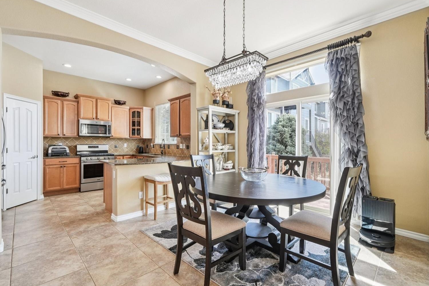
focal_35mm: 16
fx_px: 191
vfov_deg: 73.7
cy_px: 144
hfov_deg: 96.7
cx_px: 220
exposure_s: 1/25
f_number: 8
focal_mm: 10
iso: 800
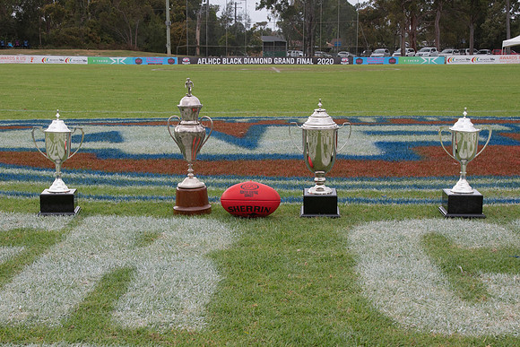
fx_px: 921
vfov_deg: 21.3
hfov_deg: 31.5
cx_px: 243
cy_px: 198
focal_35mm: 64
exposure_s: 1/200
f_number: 9
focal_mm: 30
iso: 200
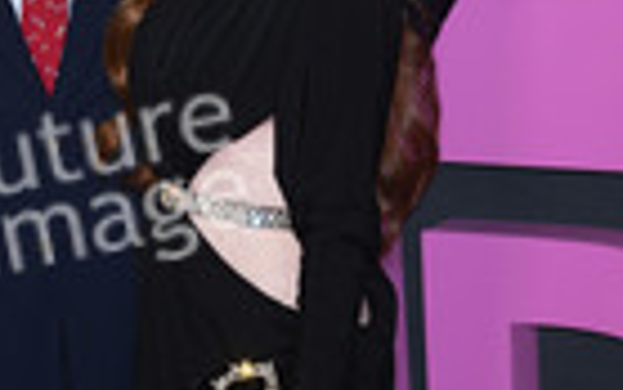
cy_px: 426
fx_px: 2395
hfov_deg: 14.8
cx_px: 148
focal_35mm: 141
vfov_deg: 9.2
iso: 400
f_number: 7.1
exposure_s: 1/160
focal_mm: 48
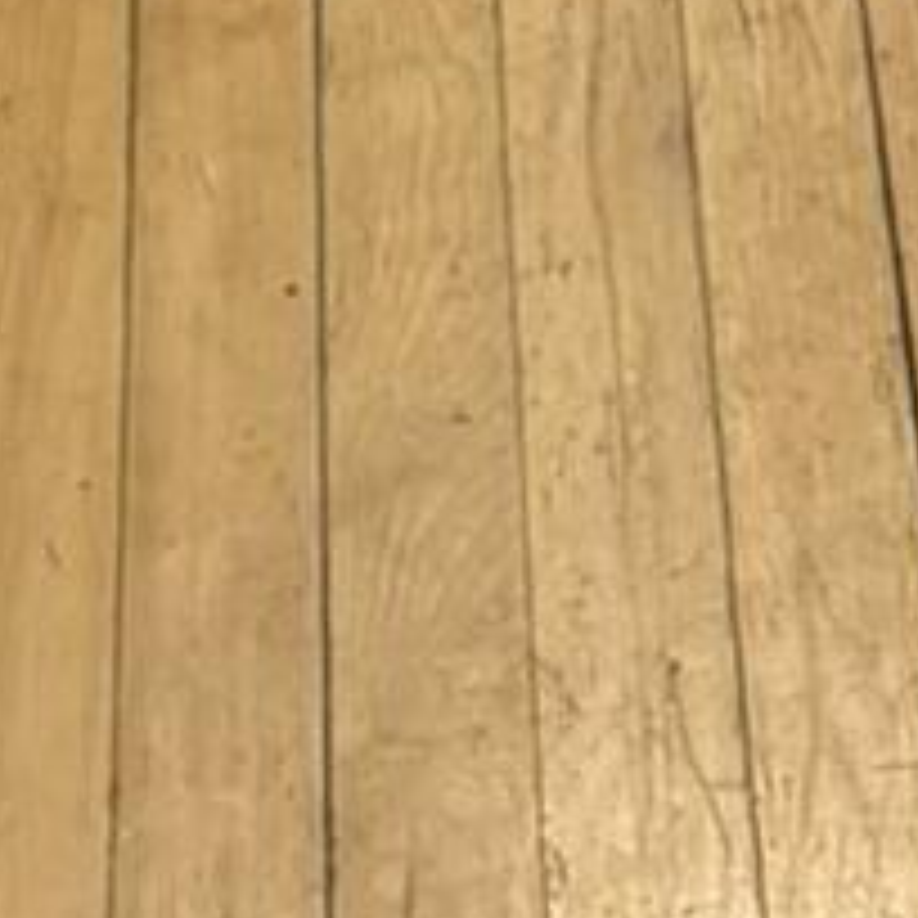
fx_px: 6241
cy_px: -3339
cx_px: 1688
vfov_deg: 6.2
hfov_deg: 8.1
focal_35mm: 208
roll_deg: -0.3
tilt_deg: -9.7
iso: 320
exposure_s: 1/60
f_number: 1.78
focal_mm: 6.86
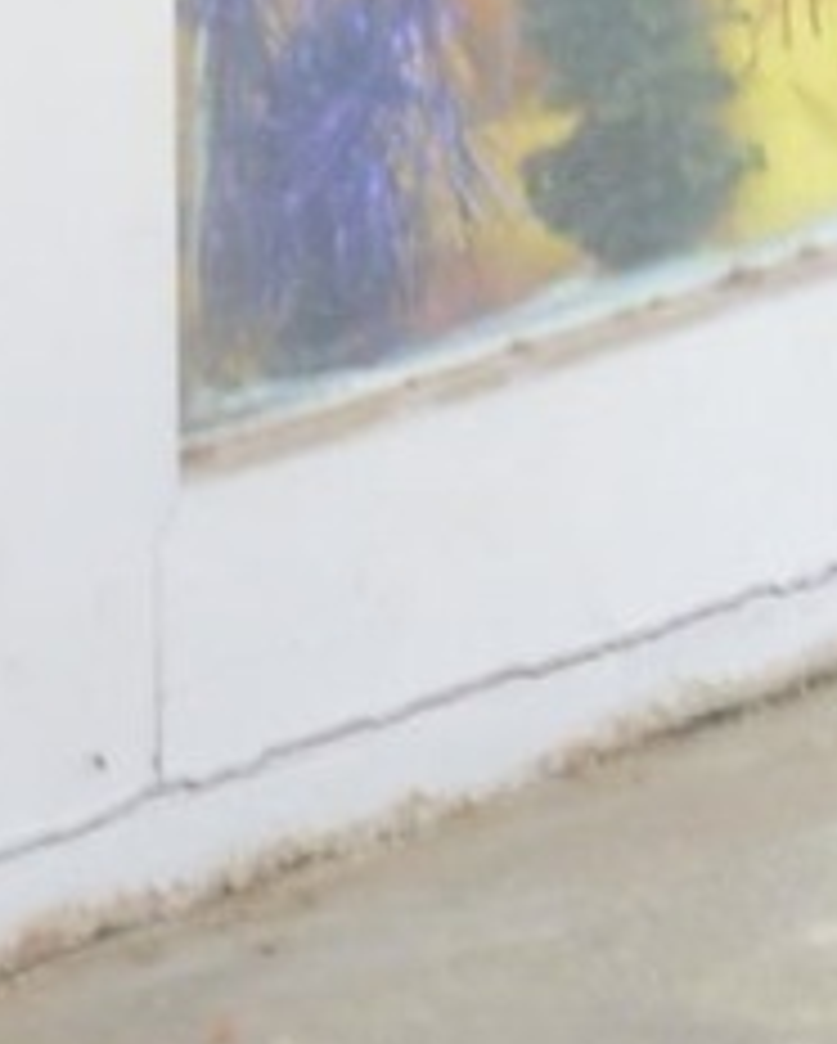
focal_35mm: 438
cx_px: 2673
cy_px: -1548
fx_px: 13545
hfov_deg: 3.4
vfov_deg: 4.3
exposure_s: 1/125
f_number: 7.1
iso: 1000
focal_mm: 40
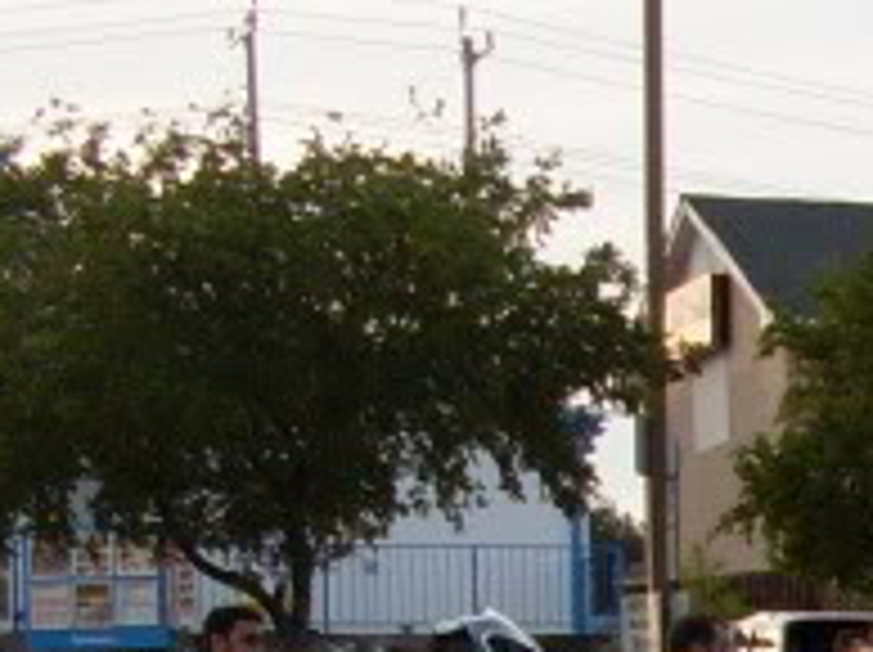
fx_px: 5063
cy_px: 1223
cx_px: 2120
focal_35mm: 201
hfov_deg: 8.9
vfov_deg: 7.2
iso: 80
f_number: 2.8
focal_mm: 6.3
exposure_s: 1/180
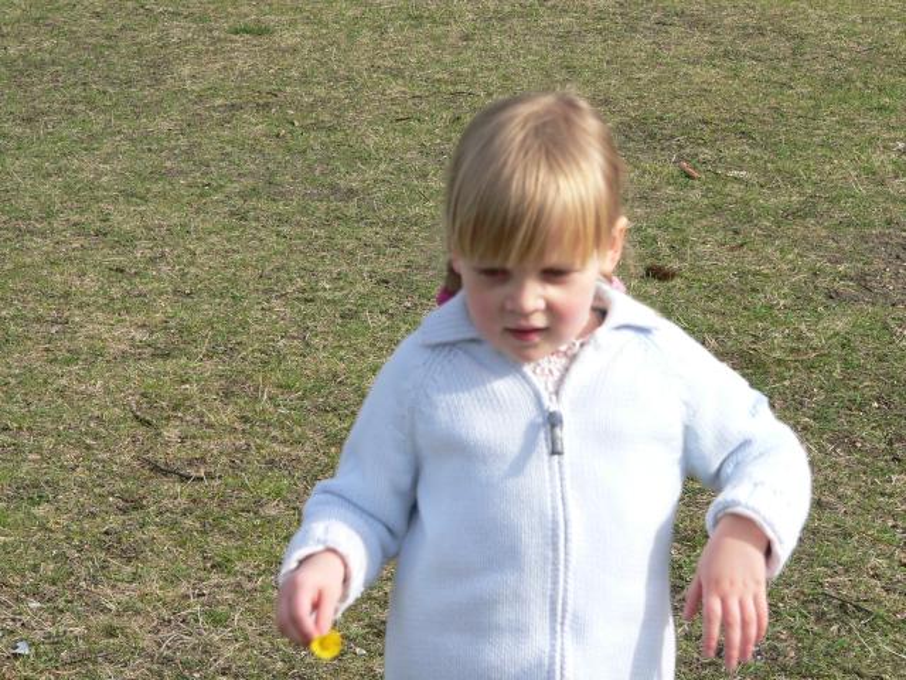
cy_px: 340
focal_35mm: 138
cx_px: 453
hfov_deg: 14.3
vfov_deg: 10.7
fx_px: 3612
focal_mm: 23
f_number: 4
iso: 80
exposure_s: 1/320
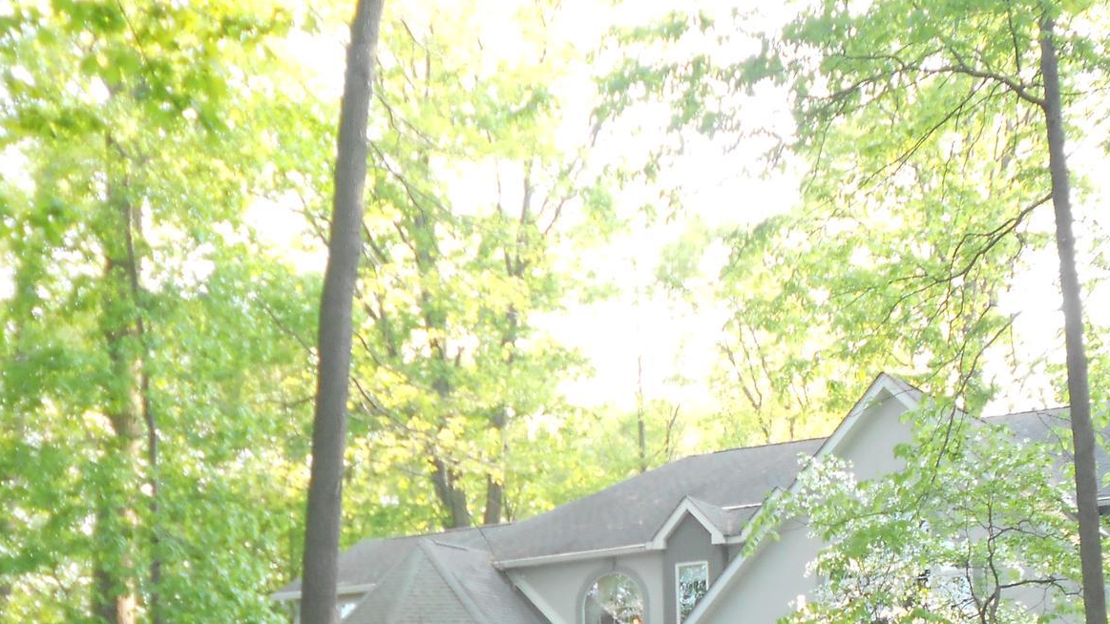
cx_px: 547
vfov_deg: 16.5
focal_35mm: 71
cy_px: 683
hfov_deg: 29.7
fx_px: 2090
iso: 160
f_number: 3.9
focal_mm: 6.7
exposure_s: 1/30
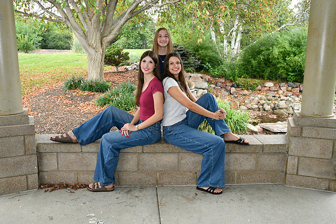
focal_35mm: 32
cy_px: 112
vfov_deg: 41.1
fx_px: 299
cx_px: 168
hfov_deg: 58.7
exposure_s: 1/60
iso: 1600
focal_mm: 32
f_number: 8
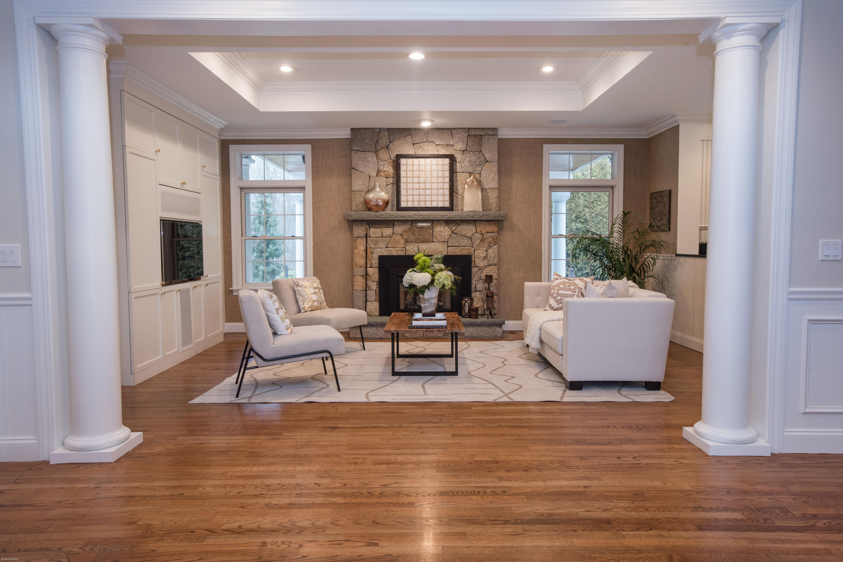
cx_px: 422
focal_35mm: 25
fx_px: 586
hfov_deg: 71.5
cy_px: 281
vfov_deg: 51.3
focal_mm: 25
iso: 400
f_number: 13
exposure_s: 1/4
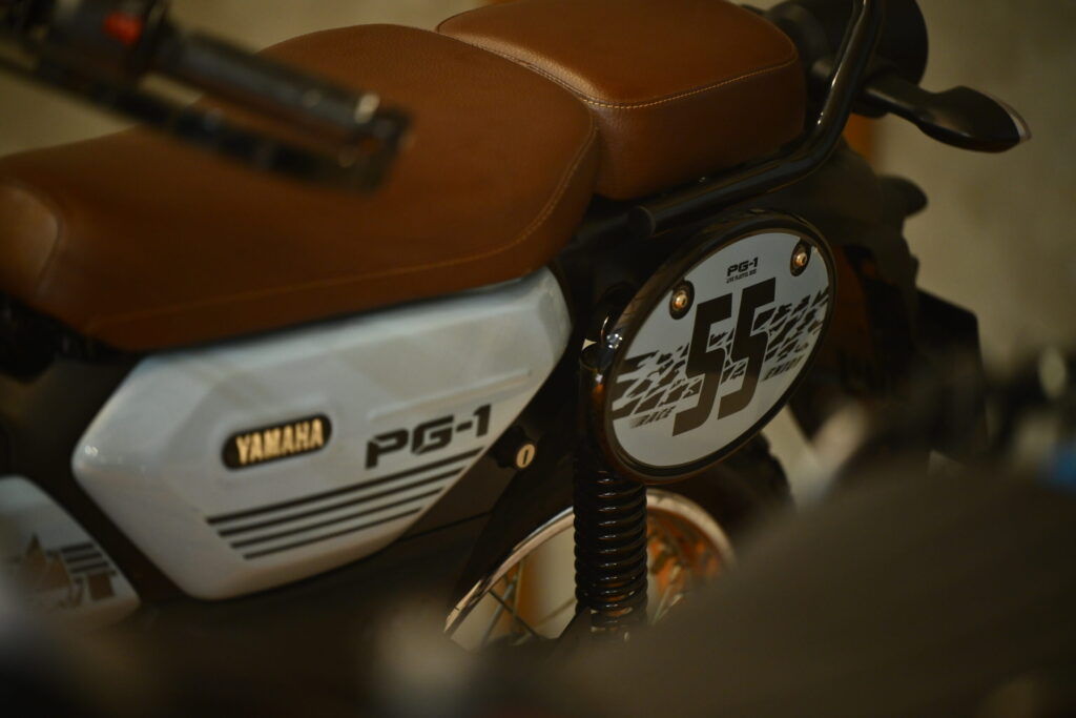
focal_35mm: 200
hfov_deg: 10.3
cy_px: 359
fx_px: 5978
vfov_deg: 6.9
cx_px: 538
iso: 1250
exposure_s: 1/160
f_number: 2.8
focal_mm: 200
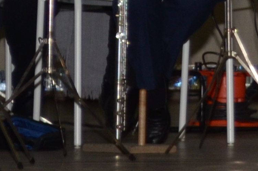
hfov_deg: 3.9
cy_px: -294
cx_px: 646
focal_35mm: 515
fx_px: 3683
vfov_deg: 2.6
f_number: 5.6
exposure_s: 1/60
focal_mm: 52
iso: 400
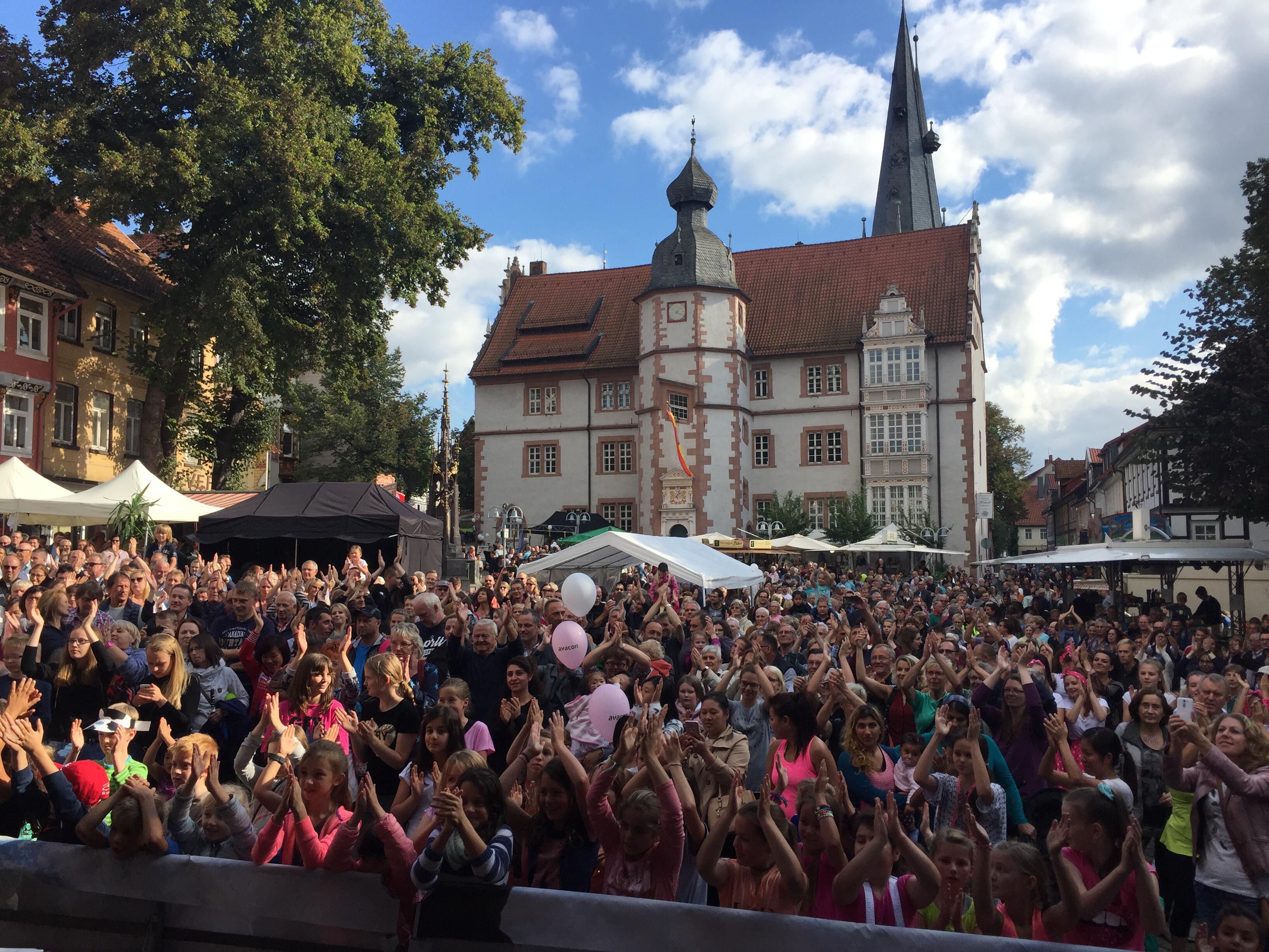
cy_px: 476
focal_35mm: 29
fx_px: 1063
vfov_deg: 48.2
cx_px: 634
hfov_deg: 61.7
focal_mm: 4.15
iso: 32
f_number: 2.2
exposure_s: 1/1276
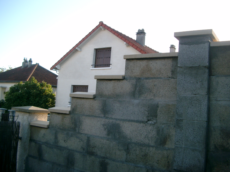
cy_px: 86
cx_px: 115
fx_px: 246
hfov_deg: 50.1
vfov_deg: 38.7
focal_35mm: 37
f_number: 2.6
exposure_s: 1/500
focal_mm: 7.6
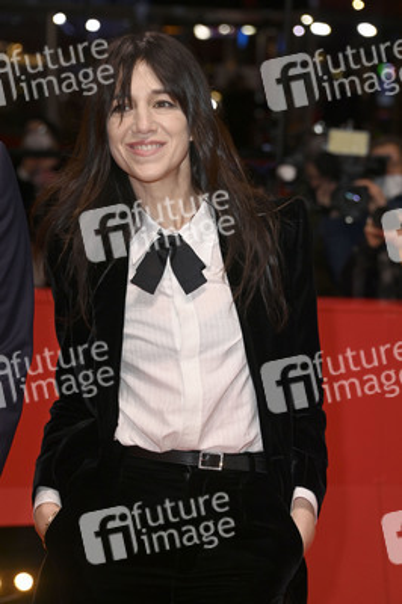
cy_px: 302
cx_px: 201
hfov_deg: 13.0
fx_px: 1762
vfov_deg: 19.5
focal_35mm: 105
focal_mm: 105
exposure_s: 1/160
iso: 800
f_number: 5.6
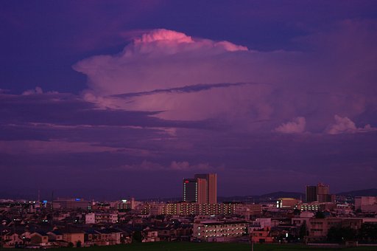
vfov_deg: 16.5
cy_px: 126
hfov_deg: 24.6
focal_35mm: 82
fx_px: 863
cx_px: 188
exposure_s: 1/20
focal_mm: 55
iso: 400
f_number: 5.6
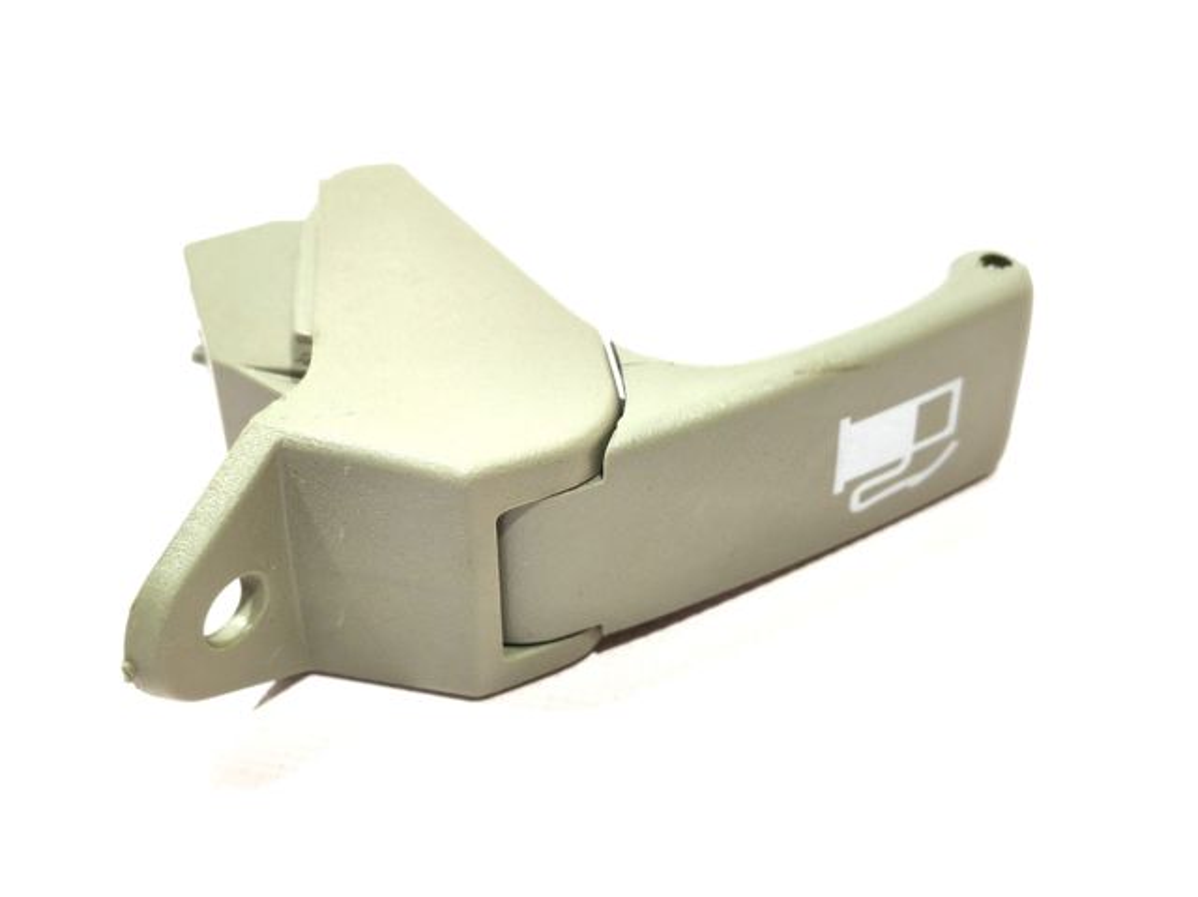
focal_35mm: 51
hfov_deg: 37.5
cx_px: 599
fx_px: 1764
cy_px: 448
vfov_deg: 28.5
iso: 275
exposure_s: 1/100
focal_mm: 4.75
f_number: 1.75
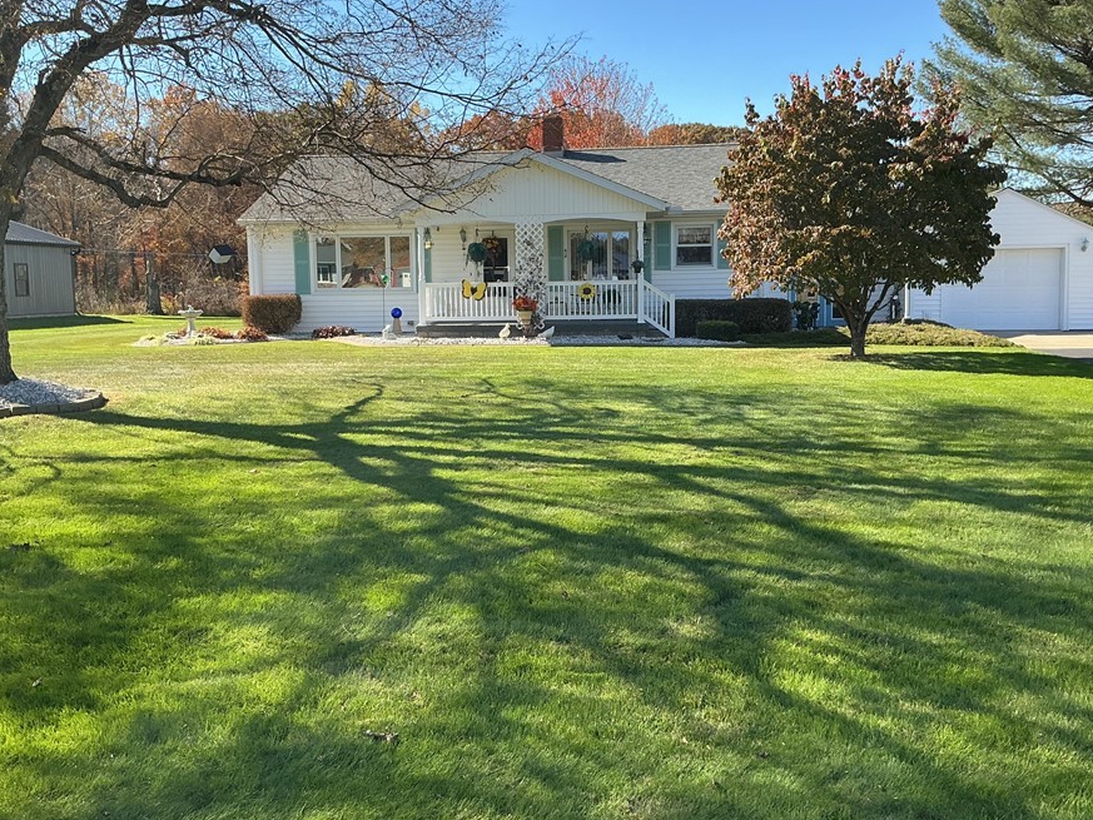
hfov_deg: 53.9
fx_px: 1074
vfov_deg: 41.8
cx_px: 527
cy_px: 383
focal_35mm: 34
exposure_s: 1/739
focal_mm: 3
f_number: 1.8
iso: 25
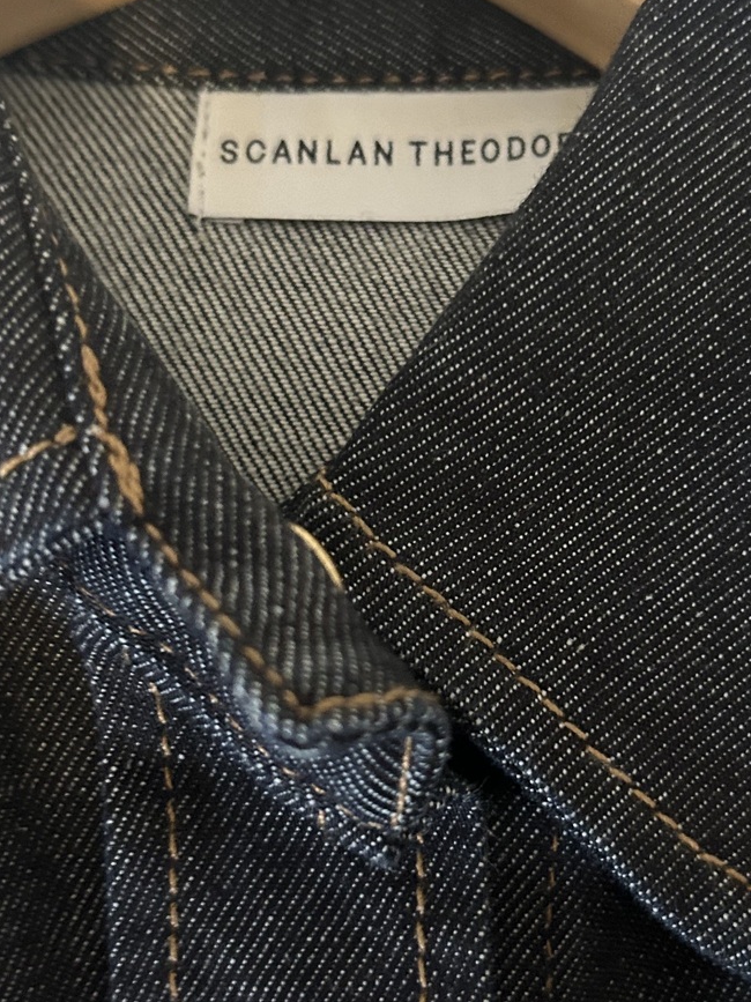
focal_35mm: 48
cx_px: 464
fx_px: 1389
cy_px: 506
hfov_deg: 30.1
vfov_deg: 39.7
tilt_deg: -82.0
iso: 640
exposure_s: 1/25
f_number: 1.5
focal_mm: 5.7
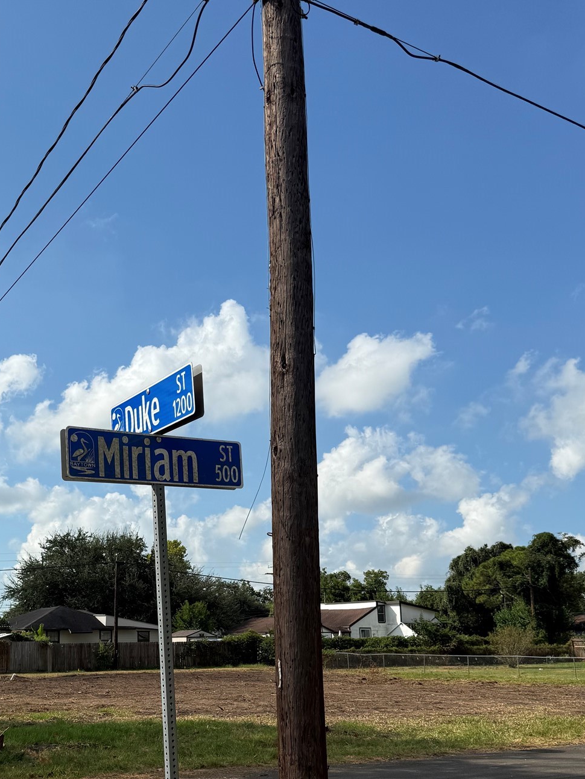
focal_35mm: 38
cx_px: 165
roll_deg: +0.8
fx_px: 856
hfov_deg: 37.0
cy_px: 501
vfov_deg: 48.4
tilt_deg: +8.7
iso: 80
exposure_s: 1/7353
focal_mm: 6.76
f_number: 1.78
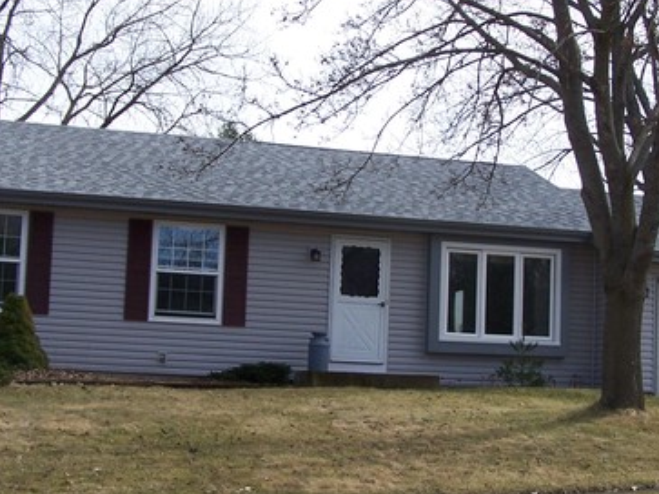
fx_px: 1275
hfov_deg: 28.9
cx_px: 405
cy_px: 205
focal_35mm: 67
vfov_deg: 21.9
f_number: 4
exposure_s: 1/640
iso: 80
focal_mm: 6.3
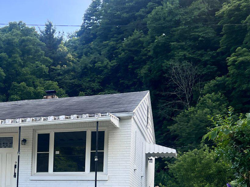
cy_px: 196
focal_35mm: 65
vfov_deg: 21.6
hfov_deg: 27.5
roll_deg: -0.7
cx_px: -20
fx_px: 469
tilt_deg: +3.8
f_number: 1.5
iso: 50
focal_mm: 5.7
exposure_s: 1/555
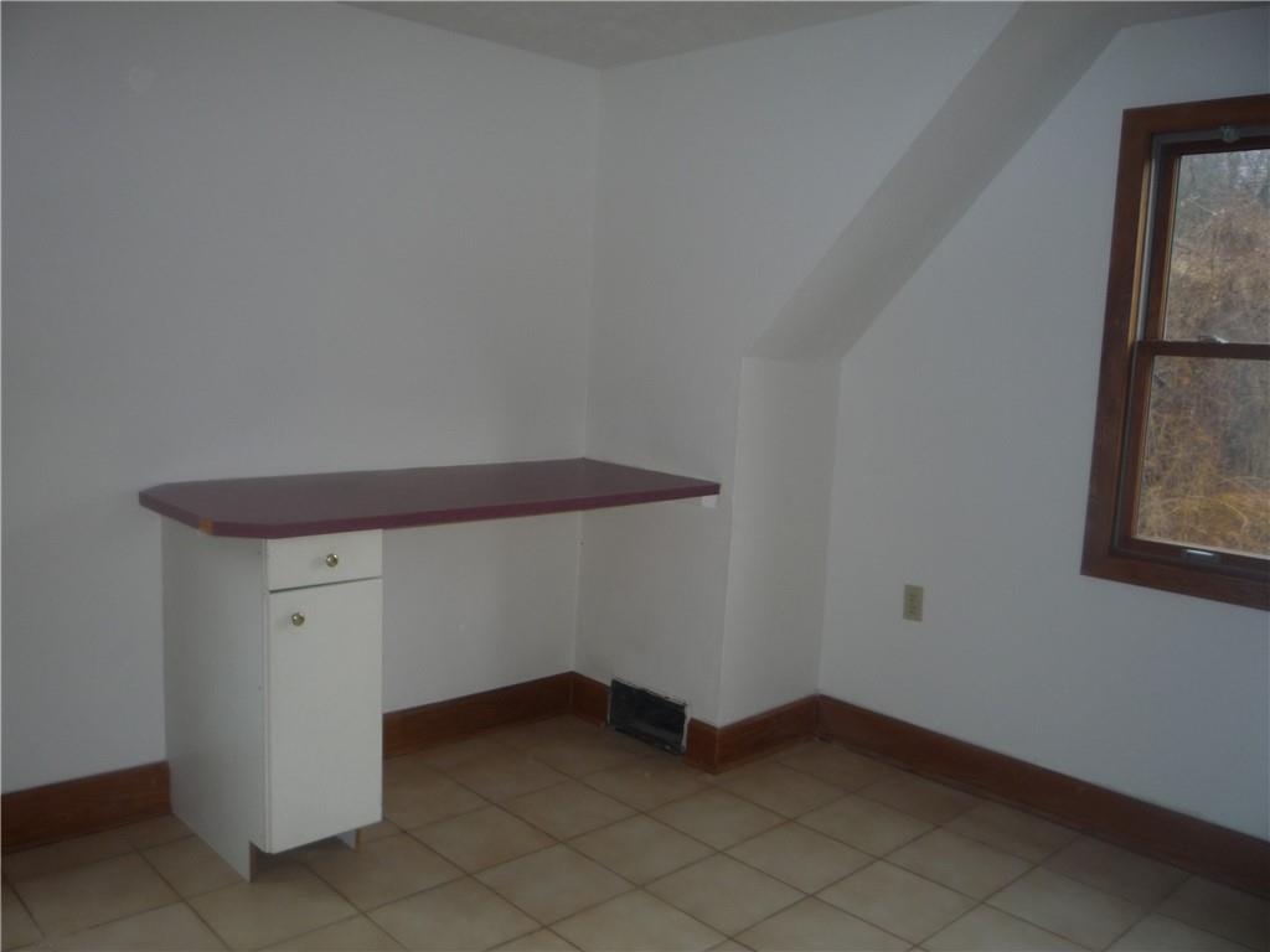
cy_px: 476
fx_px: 1101
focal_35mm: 30
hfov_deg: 60.0
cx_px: 635
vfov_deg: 46.8
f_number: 3.3
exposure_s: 1/30
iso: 100
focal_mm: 5.2
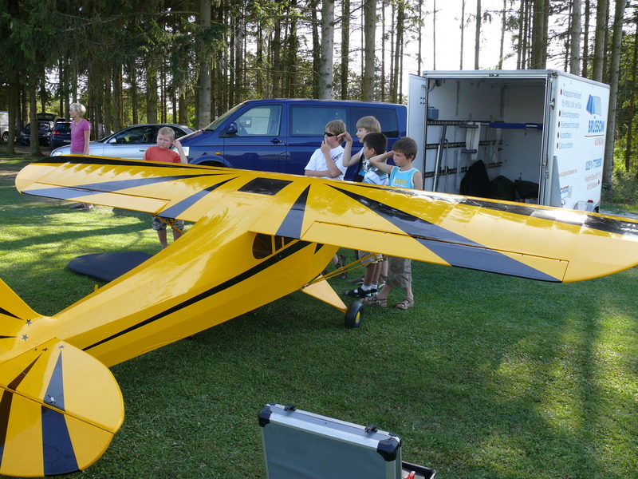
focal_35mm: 35
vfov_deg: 40.7
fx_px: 645
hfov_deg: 52.6
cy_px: 240
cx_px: 319
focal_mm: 7.4
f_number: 4
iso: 100
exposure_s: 1/160
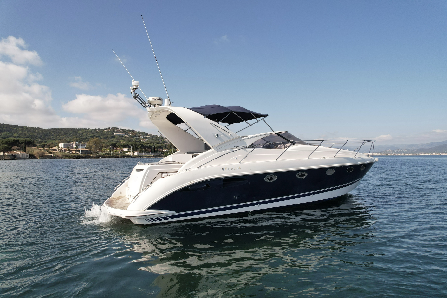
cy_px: 149
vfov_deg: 57.2
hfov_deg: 78.6
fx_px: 273
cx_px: 224
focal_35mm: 22
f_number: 2.8
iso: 140
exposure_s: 1/80
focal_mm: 8.38
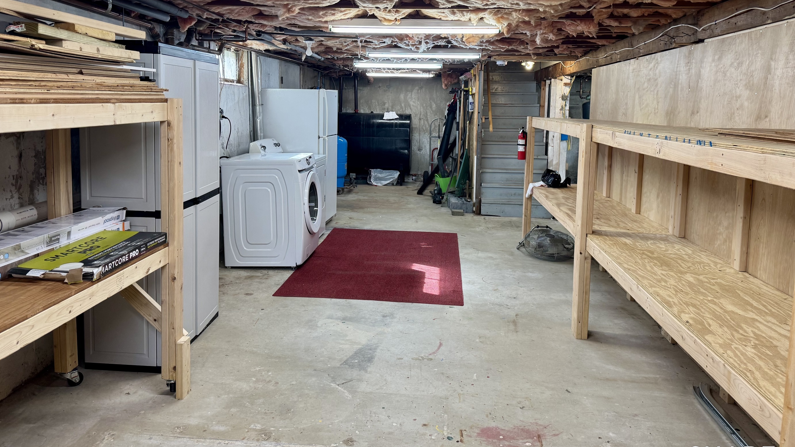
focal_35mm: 27
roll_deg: -1.3
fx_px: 569
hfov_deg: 69.9
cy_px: 160
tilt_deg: -7.2
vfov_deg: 42.5
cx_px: 401
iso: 125
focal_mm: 6.76
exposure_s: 1/60
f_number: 1.78
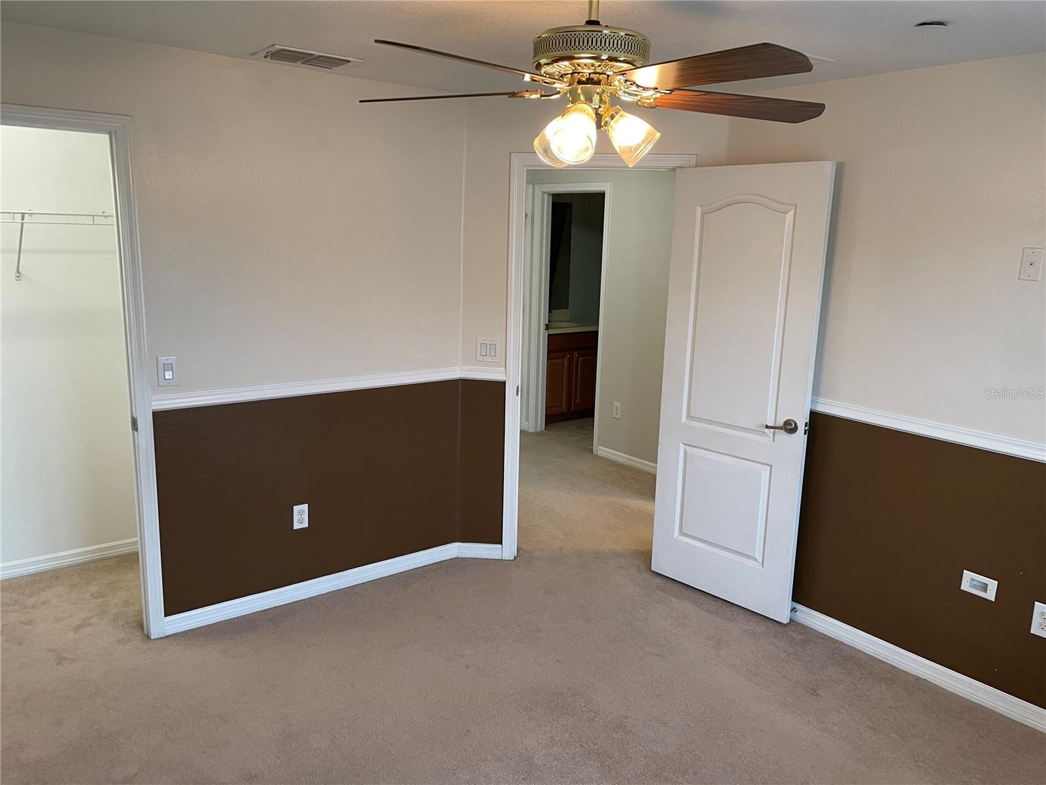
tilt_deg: -11.7
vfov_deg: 53.1
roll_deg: -1.2
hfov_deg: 67.3
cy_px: 392
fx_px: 786
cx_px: 523
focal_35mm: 26
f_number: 1.6
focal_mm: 4.2
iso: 160
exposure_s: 1/60
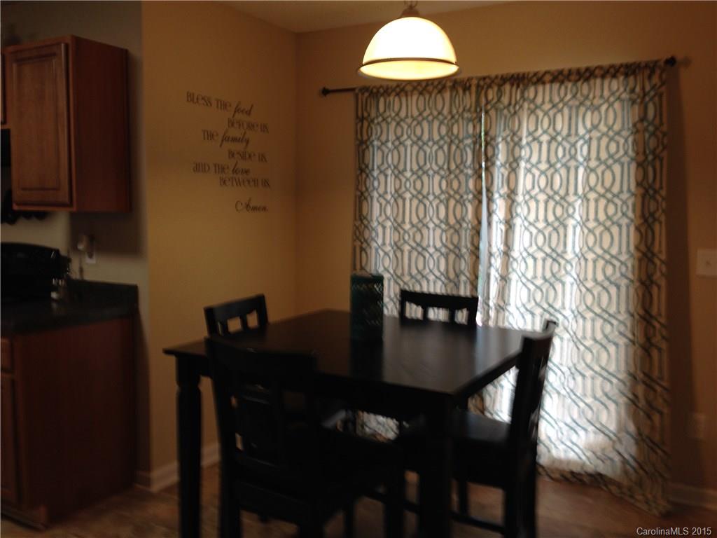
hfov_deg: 55.4
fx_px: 684
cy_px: 269
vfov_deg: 42.9
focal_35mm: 33
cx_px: 358
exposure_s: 1/20
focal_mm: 4.12
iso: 50
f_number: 2.4
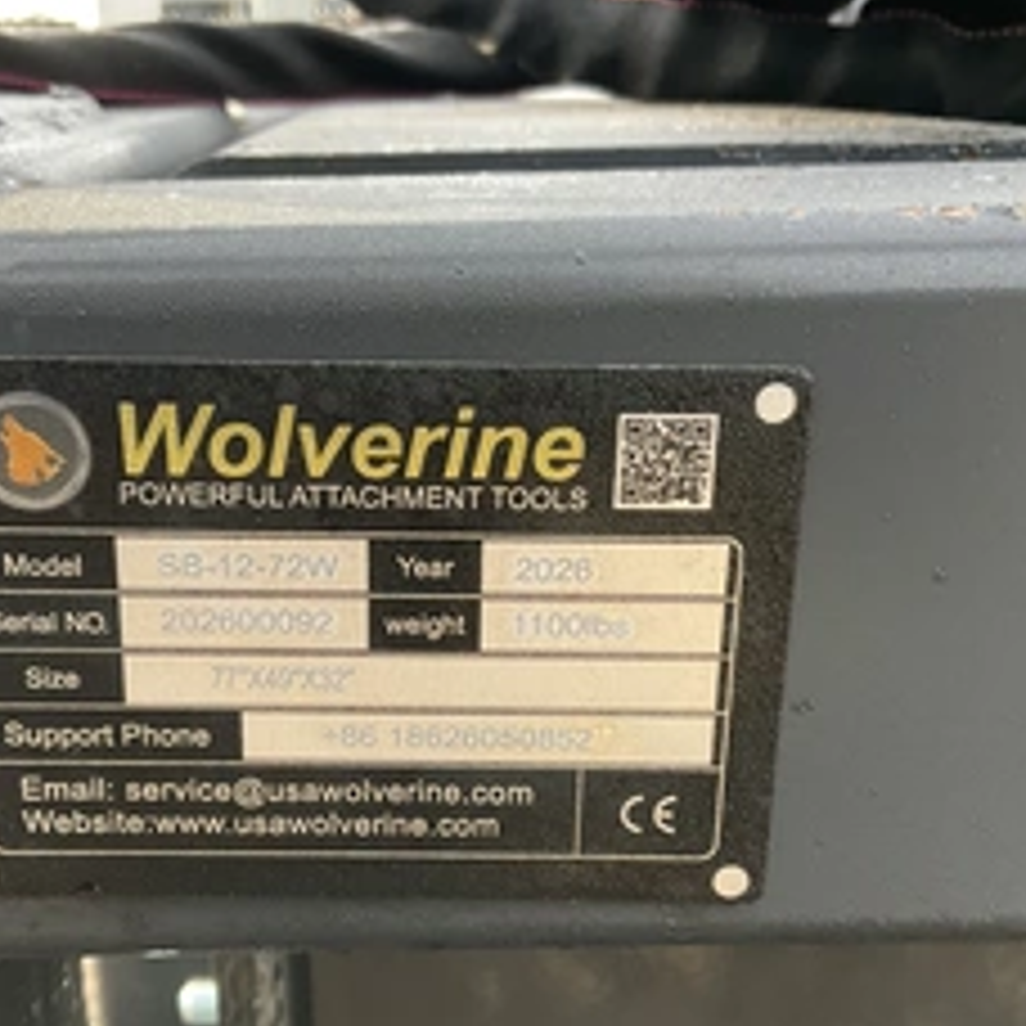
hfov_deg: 37.5
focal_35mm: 45
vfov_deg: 37.4
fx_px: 1509
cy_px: 630
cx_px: 428
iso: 64
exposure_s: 1/122
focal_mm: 3
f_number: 1.8
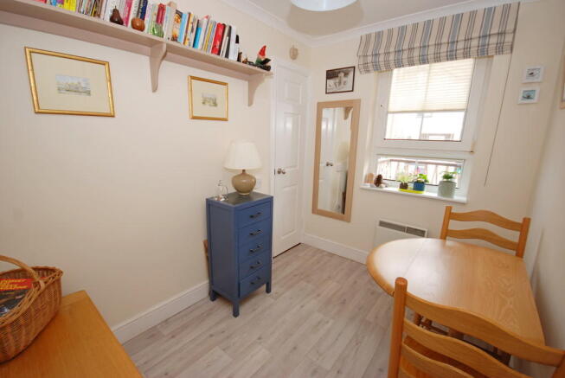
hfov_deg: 100.3
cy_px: 189
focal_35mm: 15
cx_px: 282
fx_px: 236
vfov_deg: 77.5
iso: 200
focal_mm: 10
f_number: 4
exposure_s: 1/60
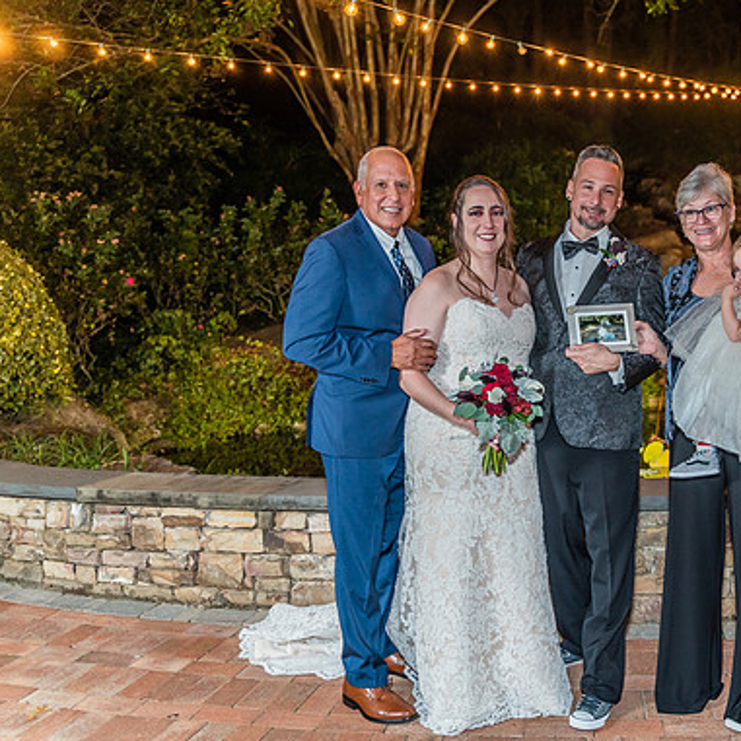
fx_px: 1066
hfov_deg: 37.4
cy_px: 374
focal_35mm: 44
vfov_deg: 38.3
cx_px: 554
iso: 1000
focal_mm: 34
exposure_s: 1/60
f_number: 2.8
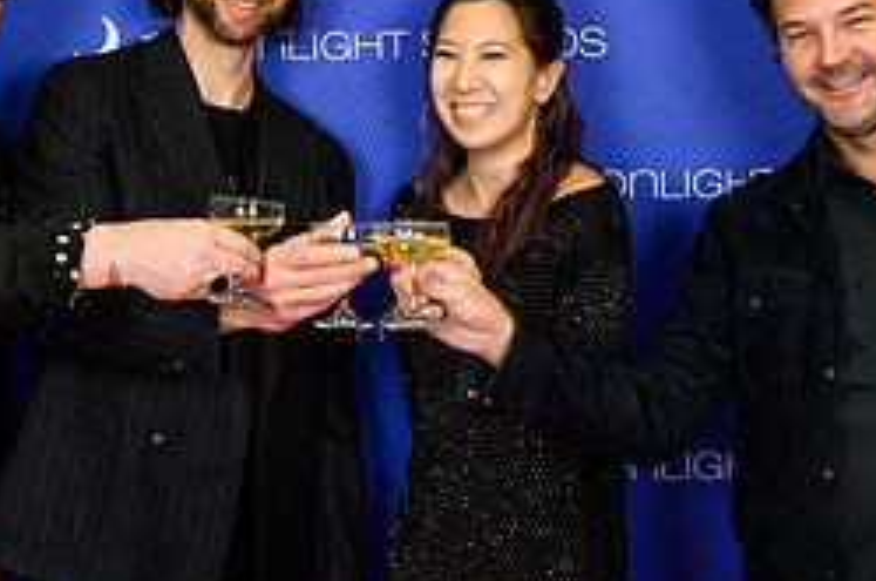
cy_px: 180
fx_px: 2040
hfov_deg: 24.1
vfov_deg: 16.1
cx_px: 306
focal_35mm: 84
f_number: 5
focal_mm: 36
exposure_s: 1/320
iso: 1000
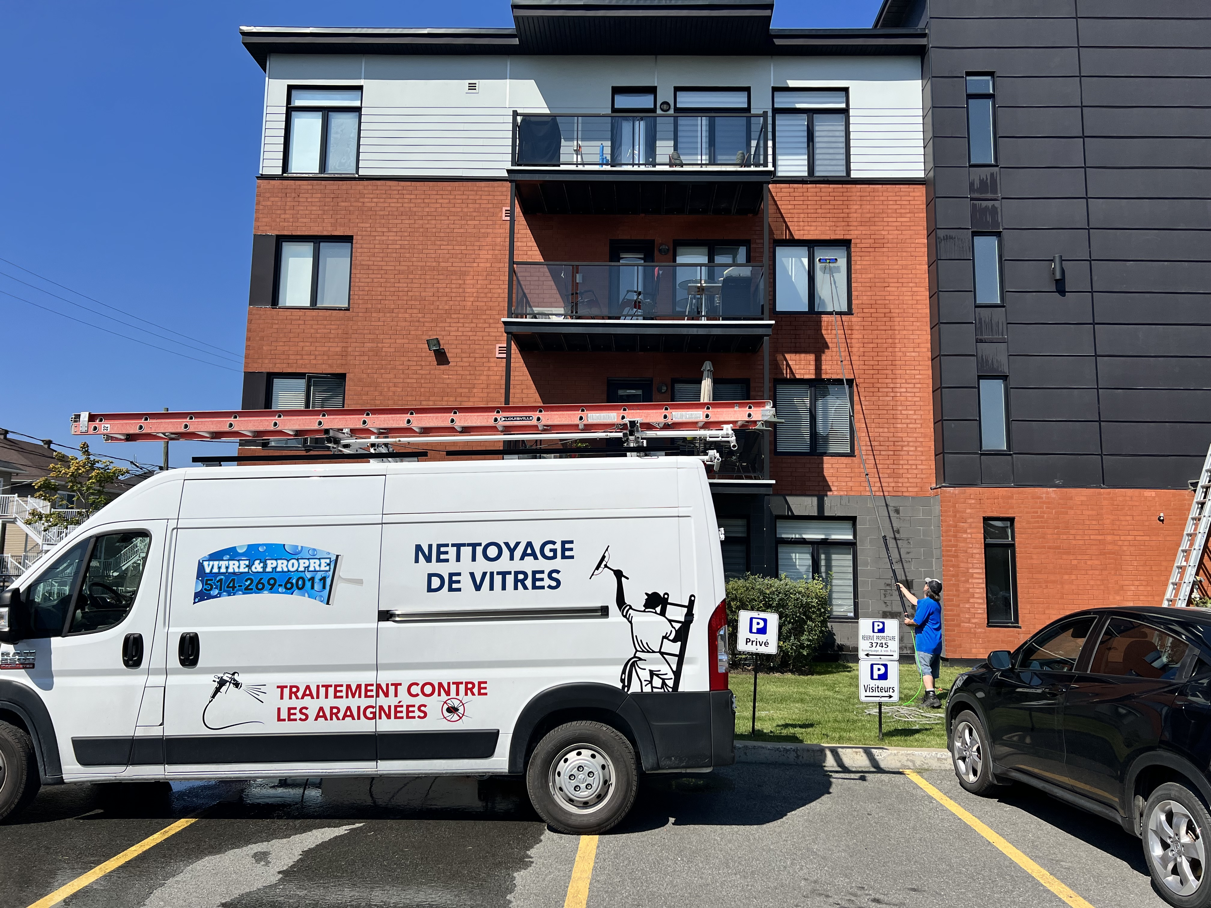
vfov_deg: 53.1
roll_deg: -0.8
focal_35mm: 26
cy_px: 454
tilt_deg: +7.4
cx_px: 606
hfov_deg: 67.3
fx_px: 910
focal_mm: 5.7
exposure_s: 1/8000
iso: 50
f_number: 1.5
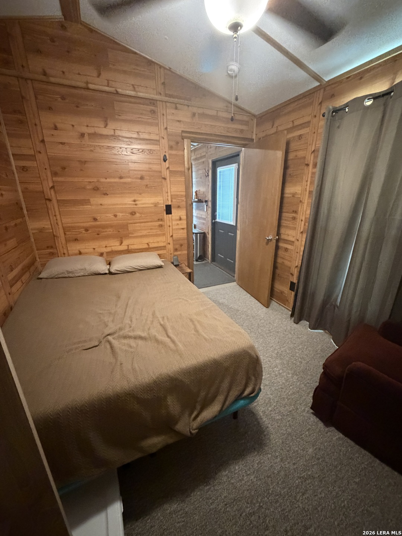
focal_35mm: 14
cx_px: 201
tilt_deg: -19.3
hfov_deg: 85.7
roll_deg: +0.4
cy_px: 268
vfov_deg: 102.1
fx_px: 217
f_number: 2.2
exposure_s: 1/40
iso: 1250
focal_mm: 2.22
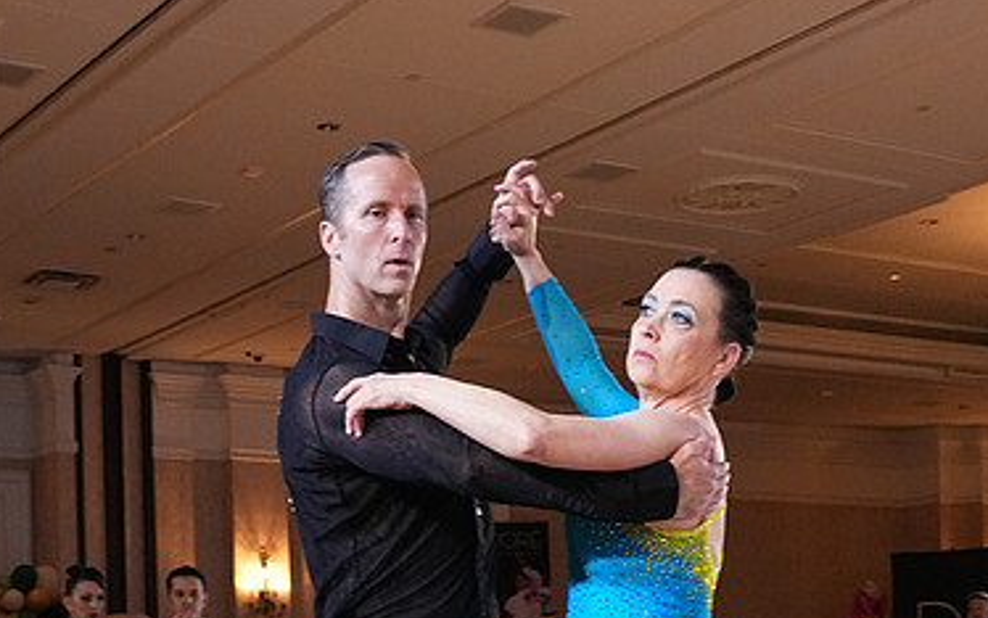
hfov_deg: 30.2
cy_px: 747
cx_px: 498
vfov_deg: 18.2
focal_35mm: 68
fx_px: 1832
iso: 5000
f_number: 7.1
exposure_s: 1/200
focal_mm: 29
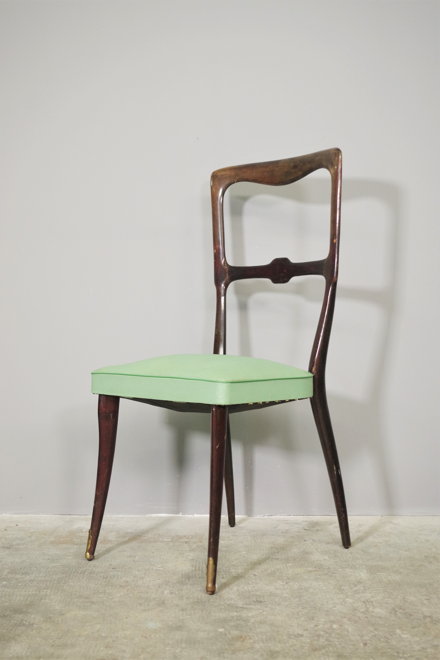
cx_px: 220
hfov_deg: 29.2
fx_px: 843
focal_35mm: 46
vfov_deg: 42.7
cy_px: 330
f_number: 4
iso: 800
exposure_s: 1/25
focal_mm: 30.63
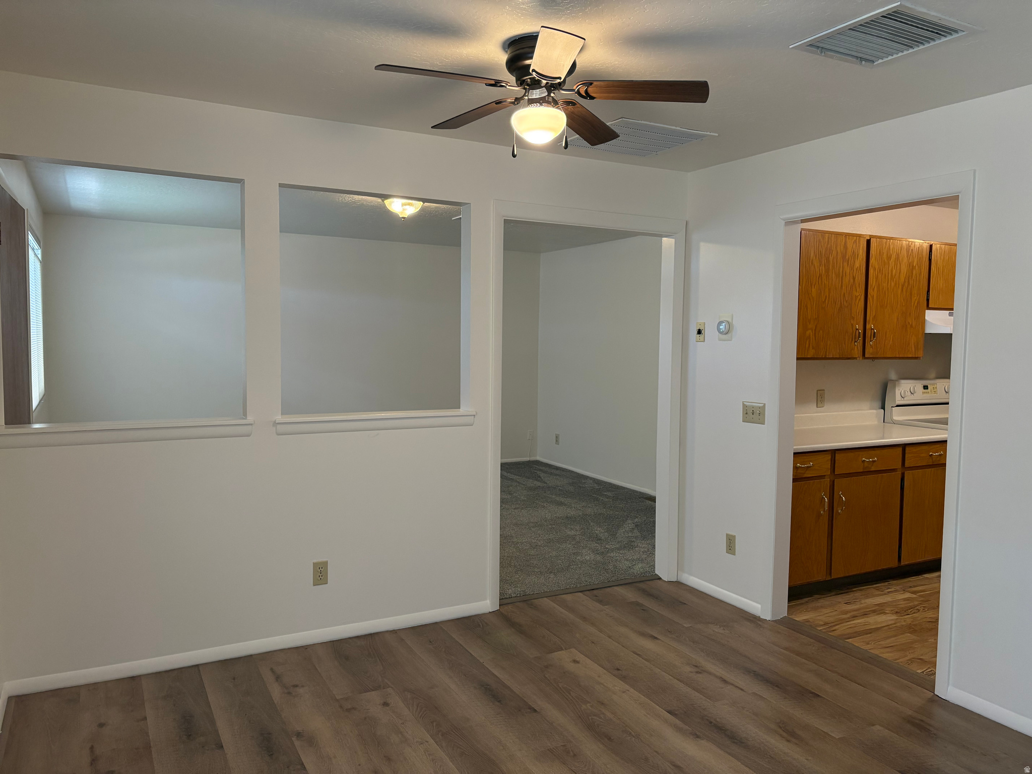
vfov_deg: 53.1
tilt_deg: -3.6
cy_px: 387
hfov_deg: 67.3
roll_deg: -0.7
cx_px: 516
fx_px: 775
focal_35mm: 26
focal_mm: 5.96
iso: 250
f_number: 1.6
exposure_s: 1/120
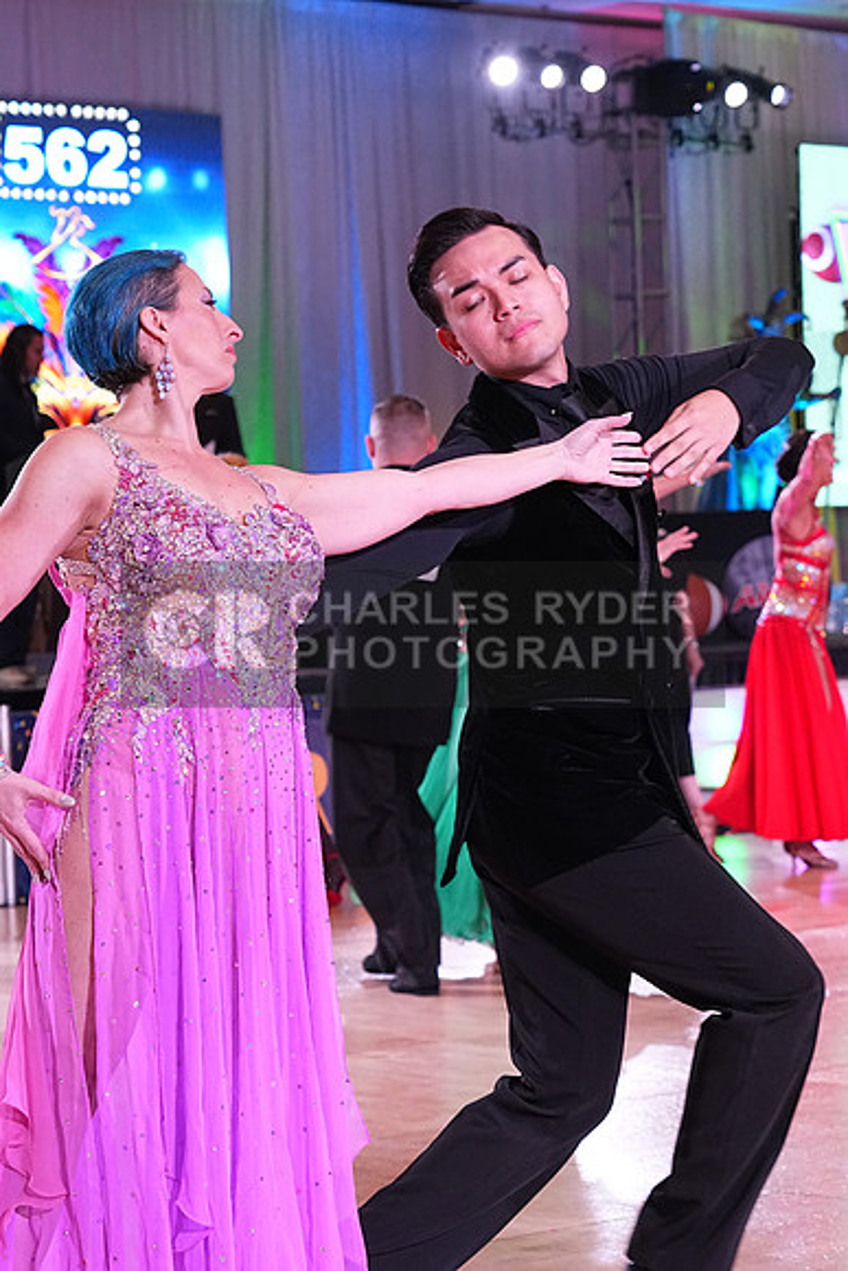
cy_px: 636
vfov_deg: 20.0
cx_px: 424
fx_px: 3602
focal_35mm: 102
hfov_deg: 13.4
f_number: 5.6
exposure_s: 1/320
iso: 3200
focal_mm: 68
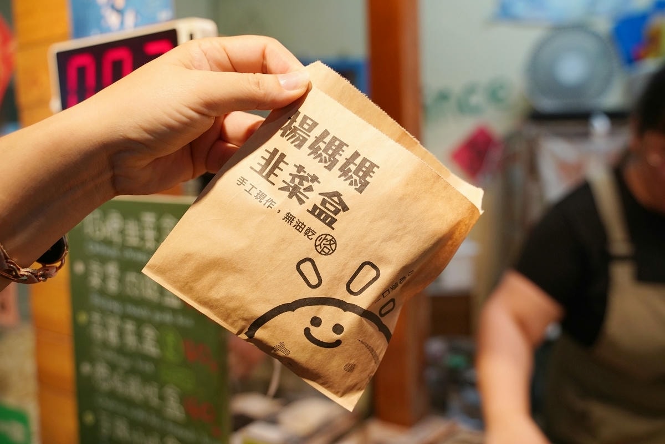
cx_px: 332
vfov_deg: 38.9
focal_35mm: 34
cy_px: 222
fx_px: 628
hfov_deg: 55.8
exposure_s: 1/60
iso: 1250
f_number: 4
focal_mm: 34
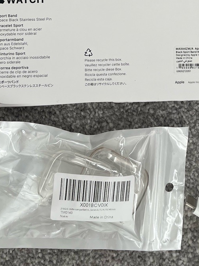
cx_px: 166
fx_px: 475
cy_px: 2
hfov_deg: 23.2
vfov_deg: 29.2
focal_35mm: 62
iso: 64
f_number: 1.6
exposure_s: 1/121
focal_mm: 5.1
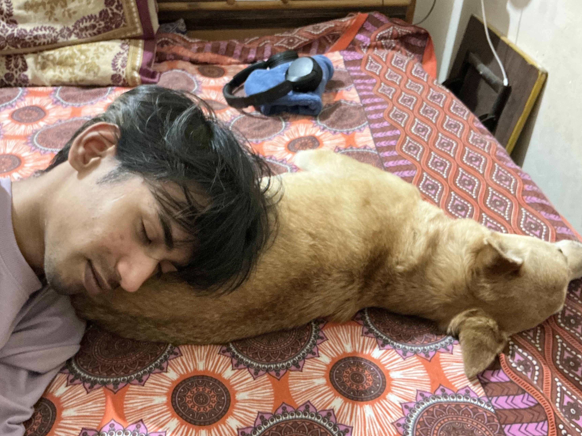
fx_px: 555
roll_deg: -1.0
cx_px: 282
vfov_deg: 42.8
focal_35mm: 33
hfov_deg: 55.3
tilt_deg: -38.0
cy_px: 254
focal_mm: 3
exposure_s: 1/15
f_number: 1.8
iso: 500
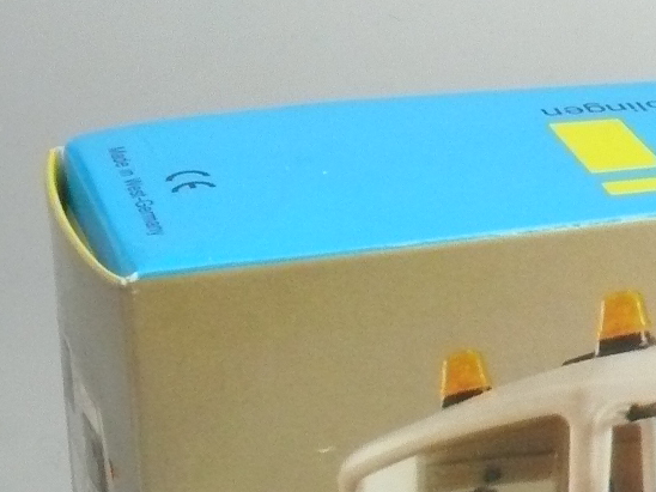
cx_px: 868
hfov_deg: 12.8
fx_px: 2824
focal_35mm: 149
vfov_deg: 9.9
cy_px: 450
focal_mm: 9.3
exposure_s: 1/25
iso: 400
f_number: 11
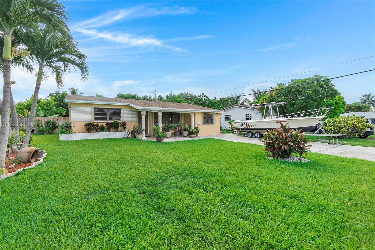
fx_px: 156
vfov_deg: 77.3
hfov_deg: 100.4
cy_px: 125
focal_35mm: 15
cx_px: 188
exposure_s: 1/125
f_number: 10
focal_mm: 10
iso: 160
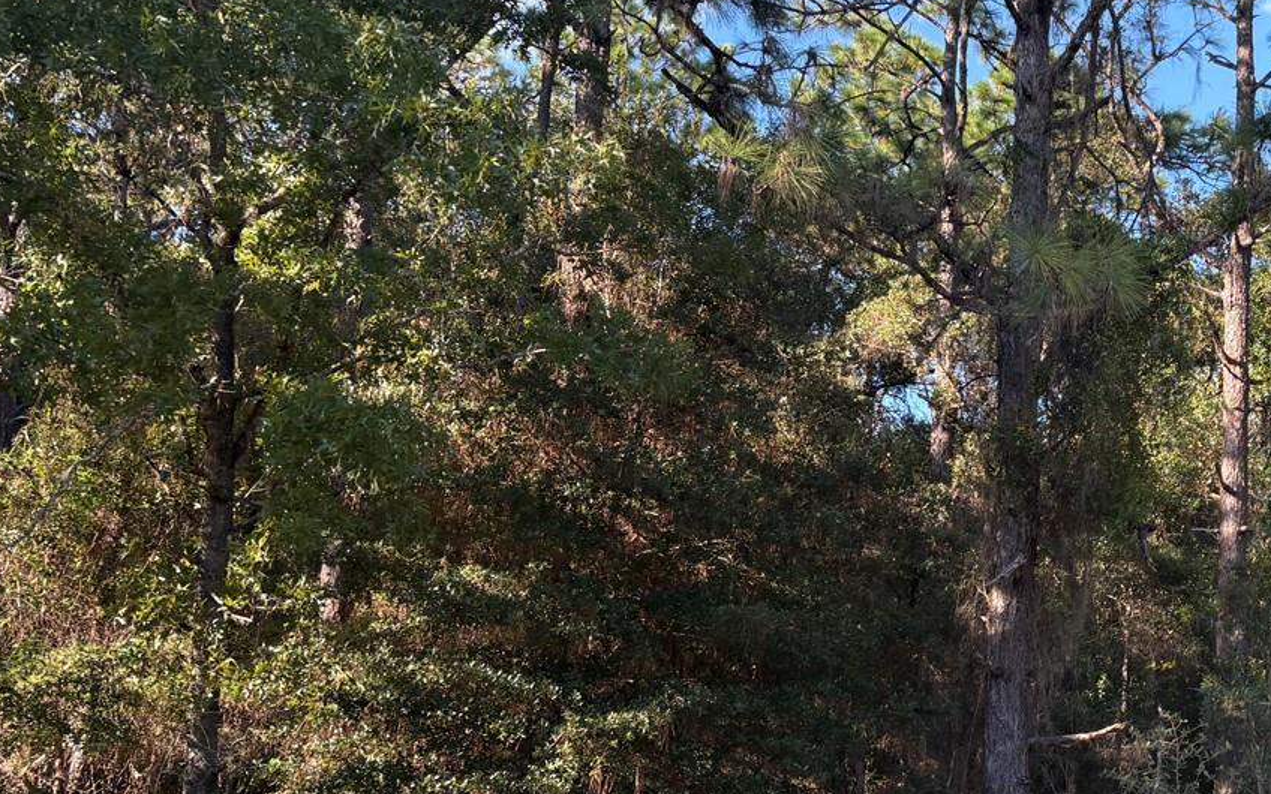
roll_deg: +0.9
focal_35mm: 52
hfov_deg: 36.1
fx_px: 1801
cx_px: 1184
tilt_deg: +16.1
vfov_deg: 24.9
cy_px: 404
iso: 64
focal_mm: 5.96
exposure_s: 1/539
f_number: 1.6
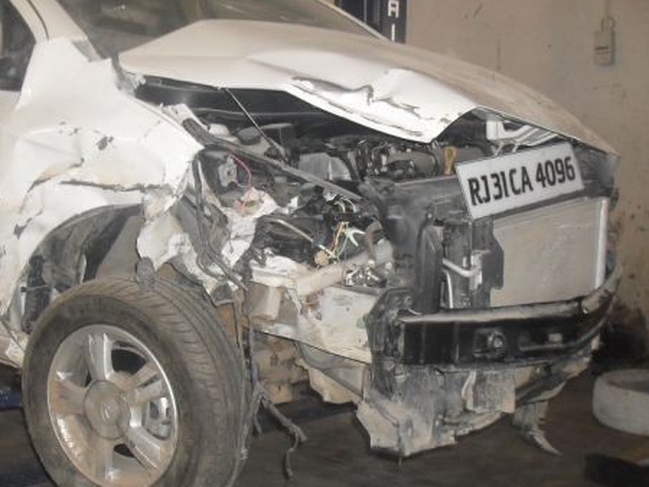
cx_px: 252
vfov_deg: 26.9
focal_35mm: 54
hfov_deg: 35.4
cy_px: 333
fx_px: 1013
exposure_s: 1/45
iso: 200
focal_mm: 6.3
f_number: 2.8
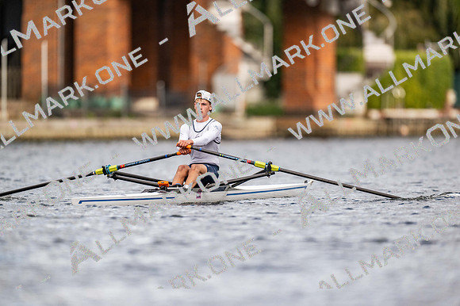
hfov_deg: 3.4
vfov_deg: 2.3
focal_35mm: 600
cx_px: 230
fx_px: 7664
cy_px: 153
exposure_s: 1/2500
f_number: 4
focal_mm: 600
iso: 640
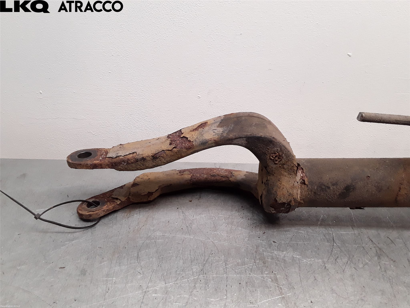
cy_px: 154
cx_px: 205
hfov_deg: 63.4
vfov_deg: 49.7
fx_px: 332
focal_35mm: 28
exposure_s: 1/108
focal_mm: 2.91
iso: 100
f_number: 1.9
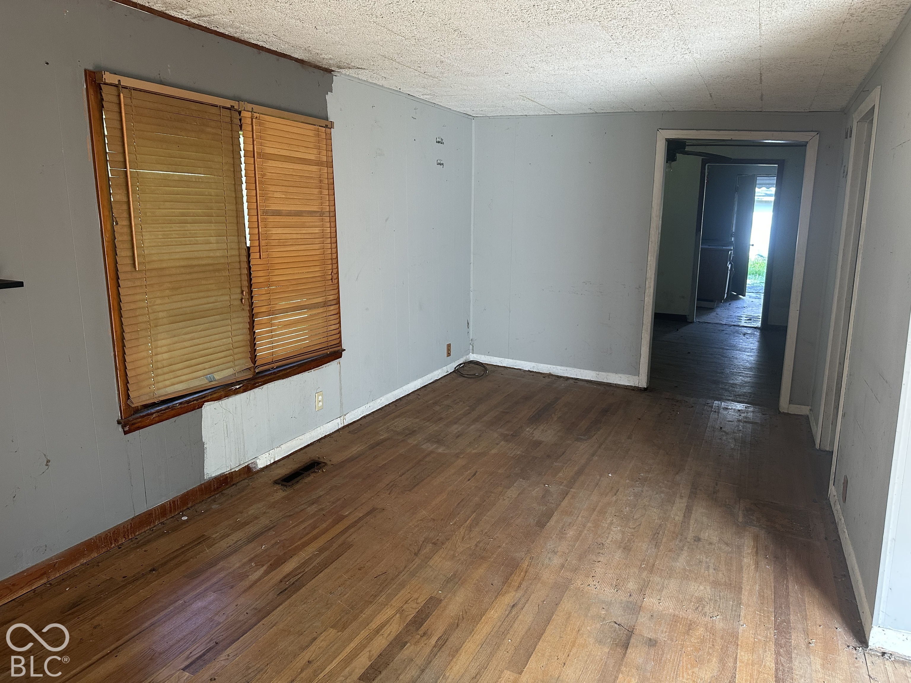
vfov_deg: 56.8
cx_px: 456
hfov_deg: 71.6
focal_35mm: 24
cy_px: 342
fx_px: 632
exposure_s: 1/121
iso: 200
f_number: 1.78
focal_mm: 6.86
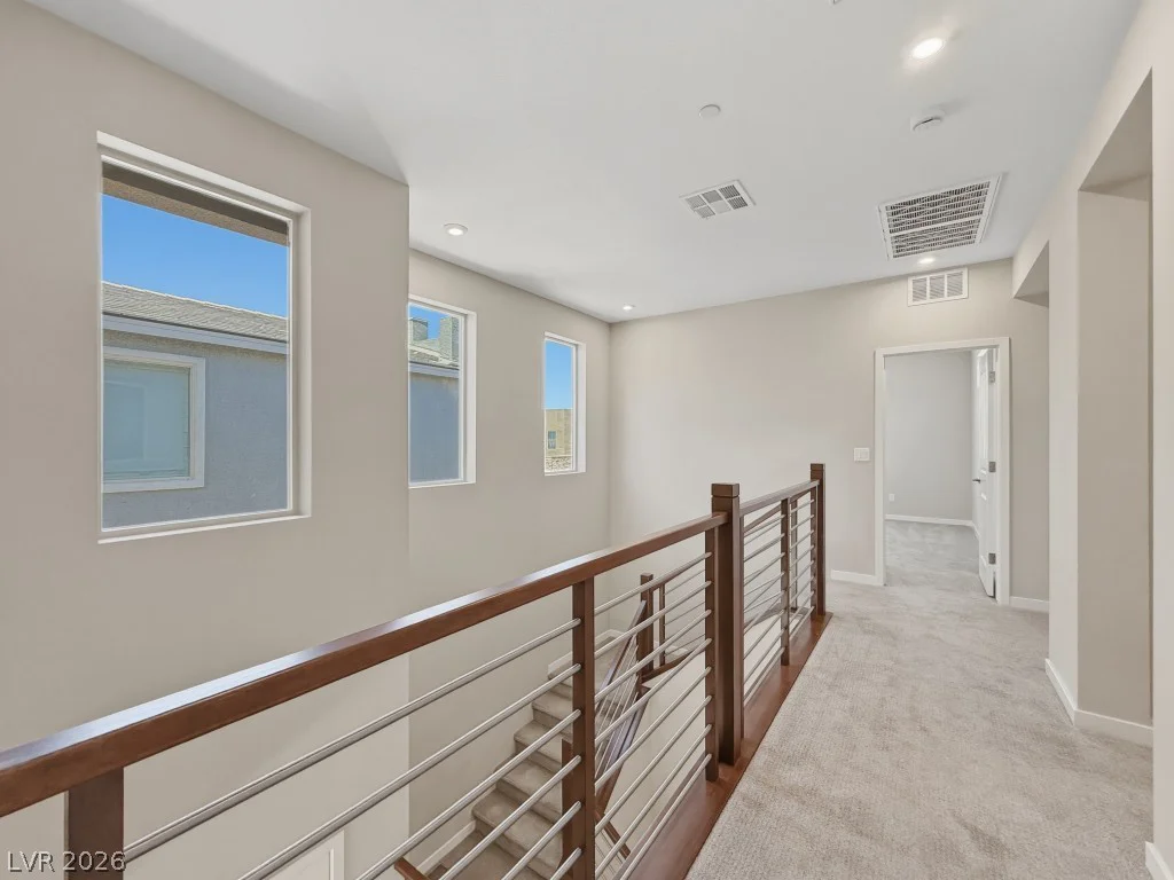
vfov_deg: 85.7
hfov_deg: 102.1
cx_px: 587
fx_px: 475
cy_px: 440
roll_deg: -0.5
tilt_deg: +0.7
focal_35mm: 14
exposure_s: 1/120
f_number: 2.2
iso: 100
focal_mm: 2.2
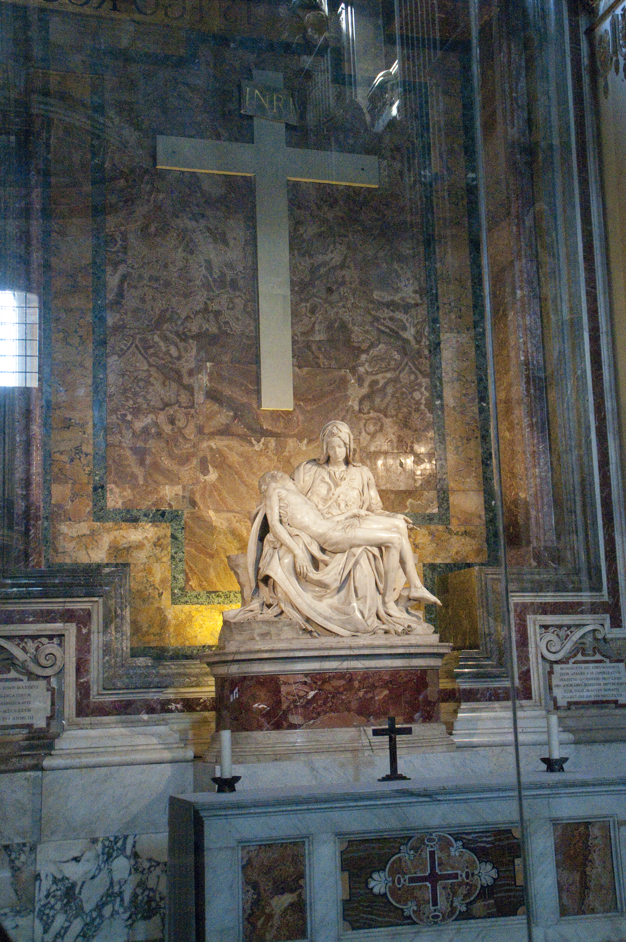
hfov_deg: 28.0
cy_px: 471
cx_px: 313
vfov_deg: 41.2
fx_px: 1255
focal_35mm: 48
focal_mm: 32
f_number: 5
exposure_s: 1/100
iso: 5000
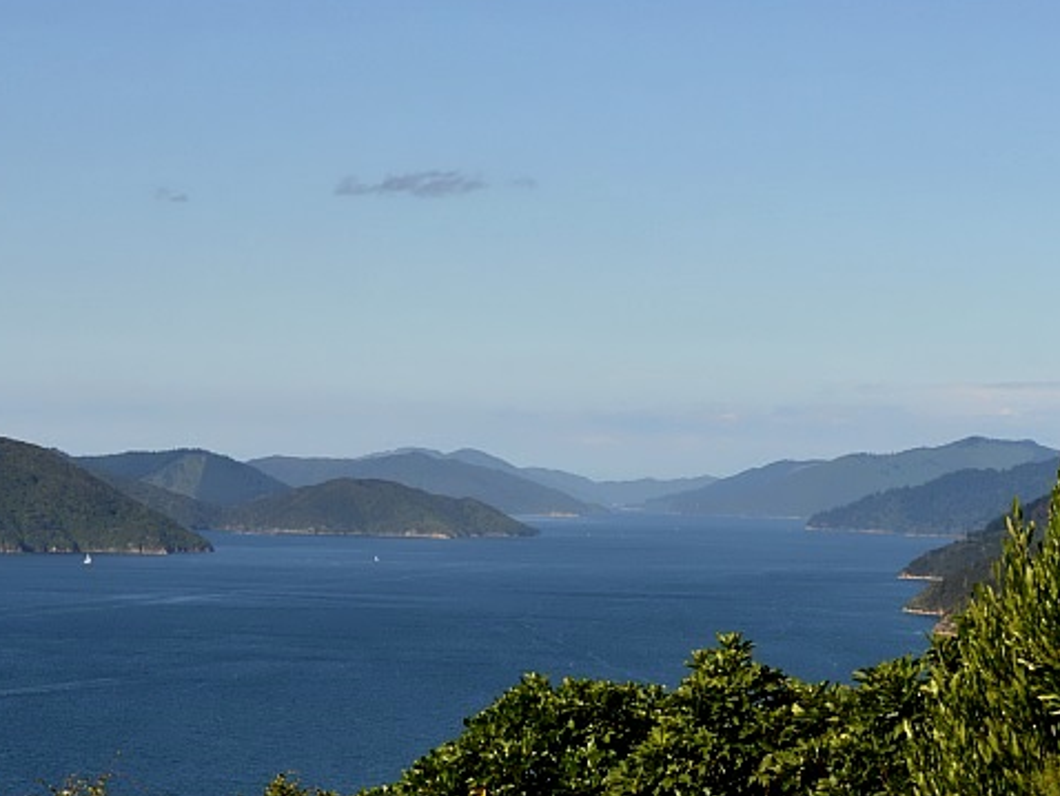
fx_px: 3156
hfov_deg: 19.0
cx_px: 361
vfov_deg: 14.4
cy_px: 498
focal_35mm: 103
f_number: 13
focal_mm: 50
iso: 160
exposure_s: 1/320
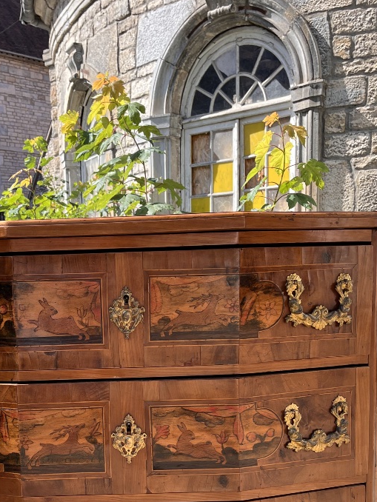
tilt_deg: -10.3
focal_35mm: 46
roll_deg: +1.0
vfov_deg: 40.2
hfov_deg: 31.3
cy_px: 369
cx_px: 121
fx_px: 668
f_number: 1.6
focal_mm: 5.1
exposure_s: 1/1117
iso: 50
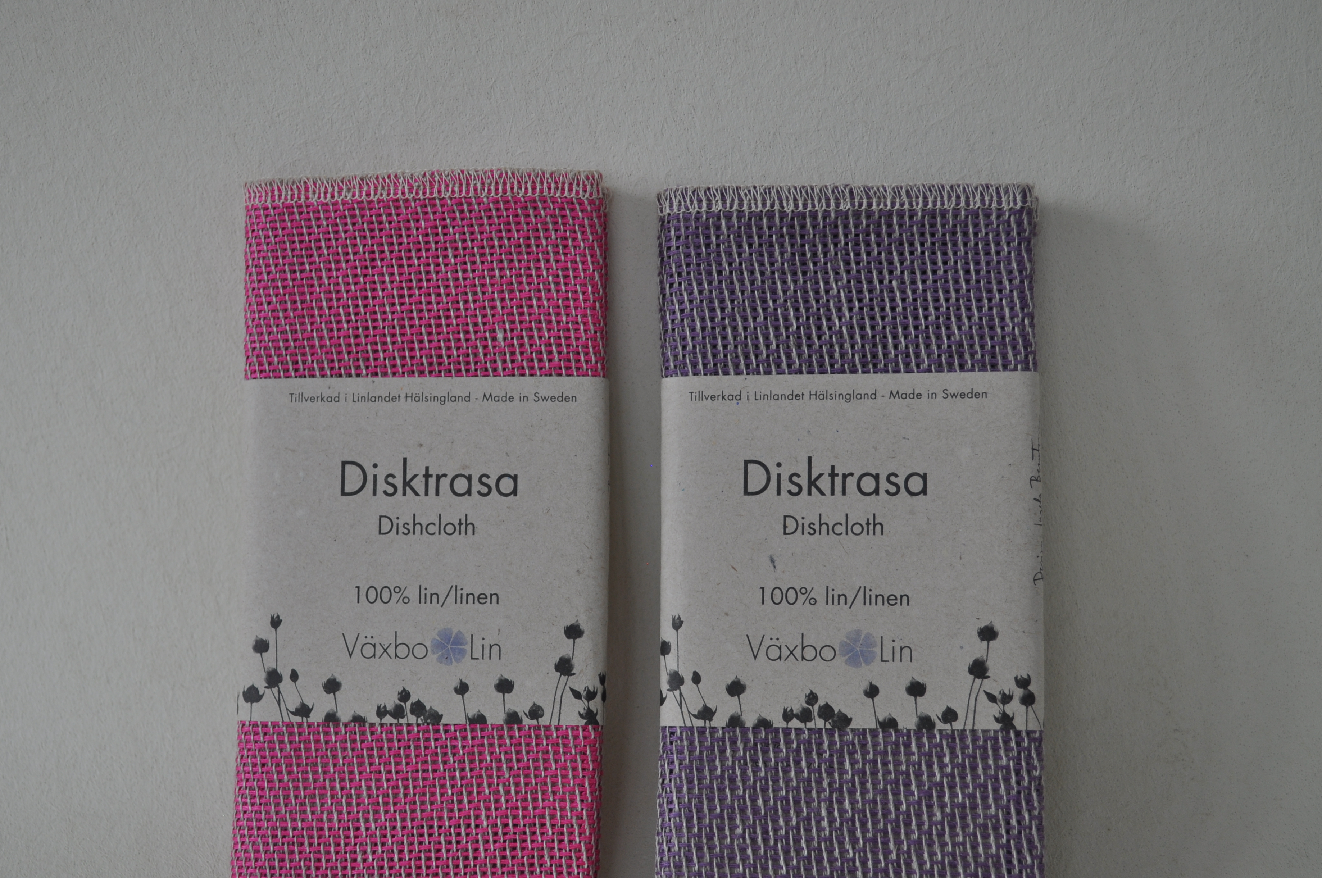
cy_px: 493
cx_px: 611
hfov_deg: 35.7
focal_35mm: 56
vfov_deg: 24.1
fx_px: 2054
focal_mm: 32
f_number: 5.6
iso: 200
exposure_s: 1/125
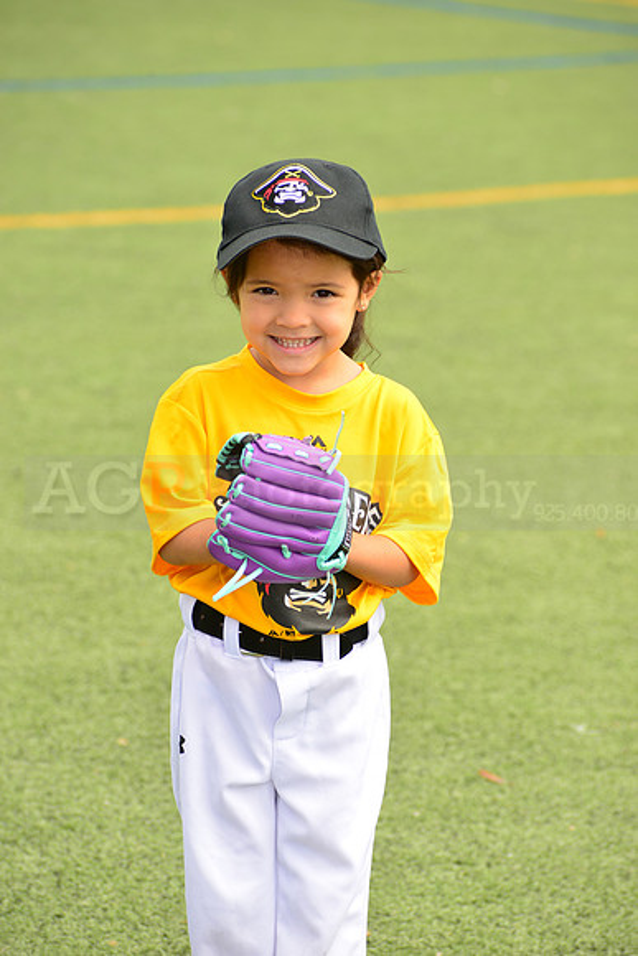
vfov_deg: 10.3
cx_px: 319
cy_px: 478
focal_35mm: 200
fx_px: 5313
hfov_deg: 6.9
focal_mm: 200
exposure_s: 1/250
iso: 200
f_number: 9
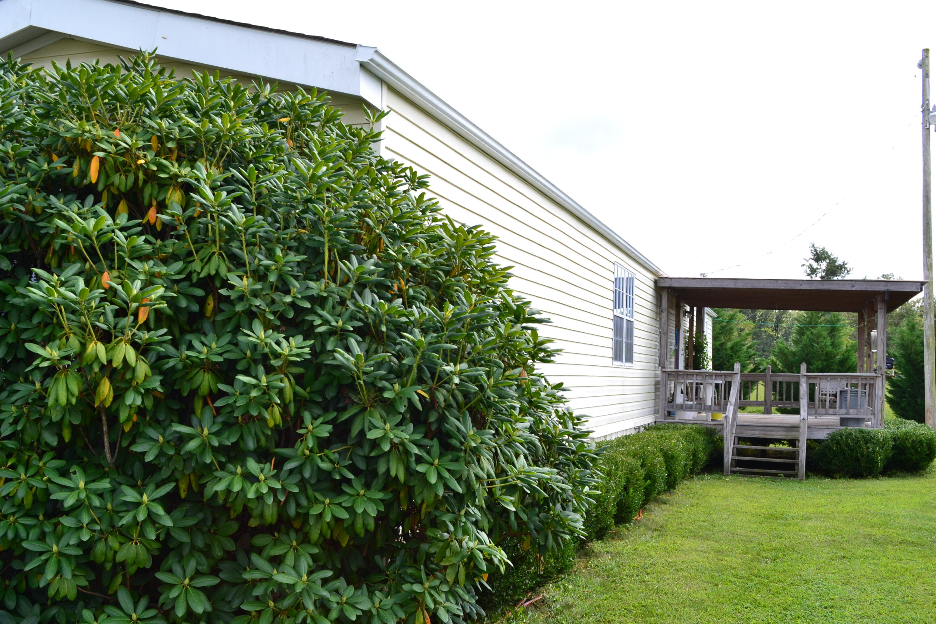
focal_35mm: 36
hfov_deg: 53.1
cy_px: 312
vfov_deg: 36.9
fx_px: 936
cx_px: 468
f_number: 10
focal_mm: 24
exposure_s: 1/200
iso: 400
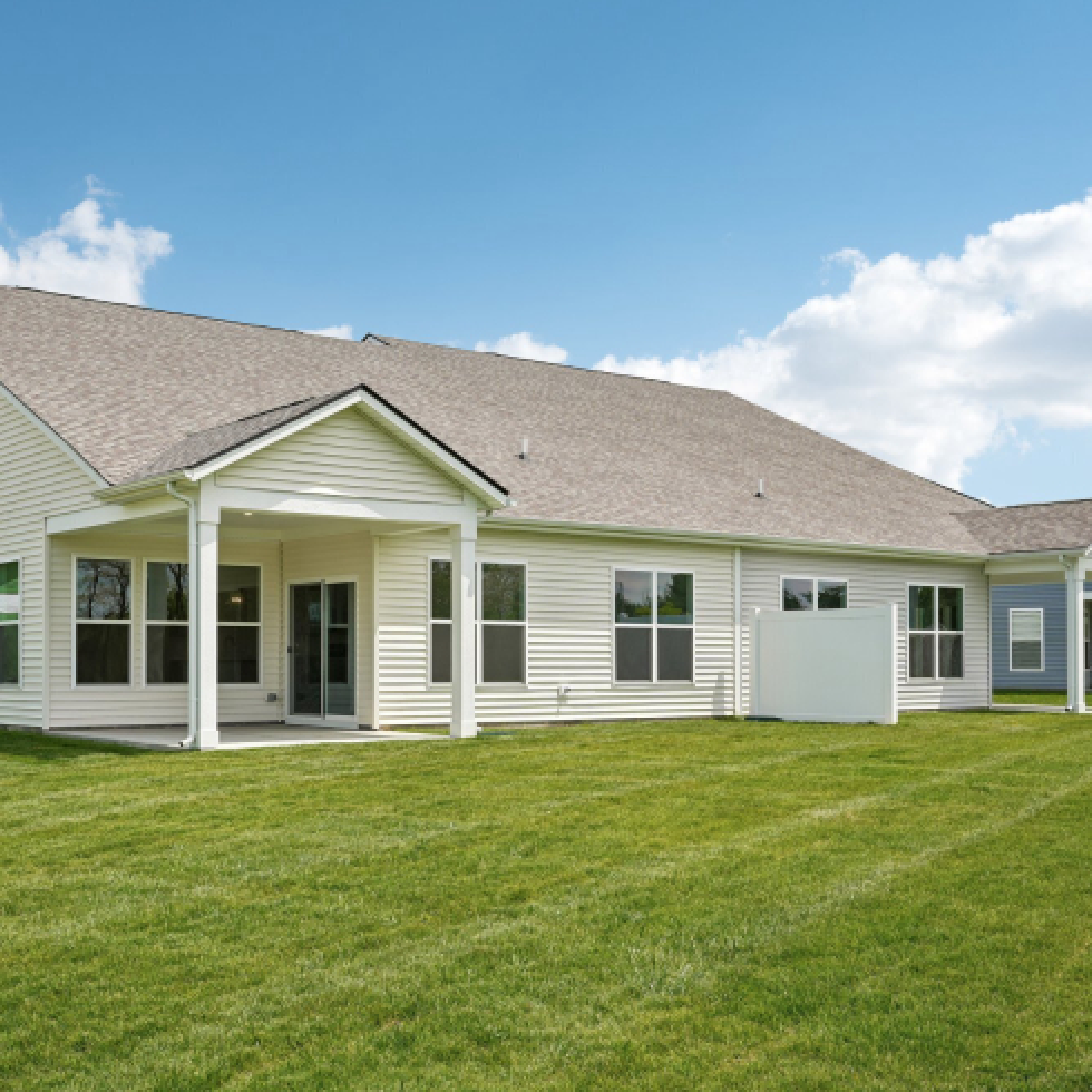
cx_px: 379
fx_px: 1392
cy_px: 539
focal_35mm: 39
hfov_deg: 42.4
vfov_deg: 42.8
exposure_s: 1/400
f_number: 8
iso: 100
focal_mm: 30
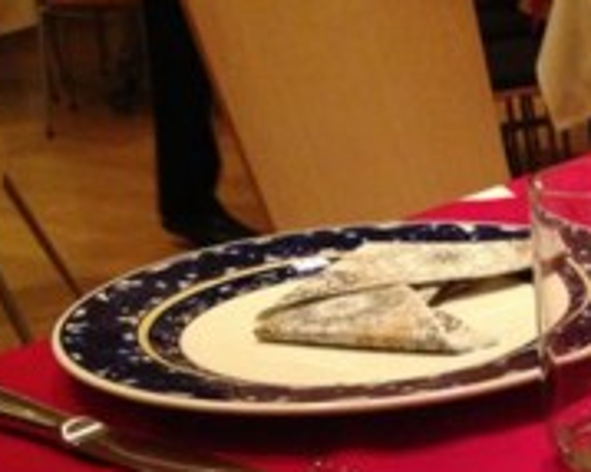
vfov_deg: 18.3
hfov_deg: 22.0
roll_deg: +1.2
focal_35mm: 81
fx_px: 1416
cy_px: 505
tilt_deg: -26.6
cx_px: 693
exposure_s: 1/17
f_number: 2.4
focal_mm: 4.12
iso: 320
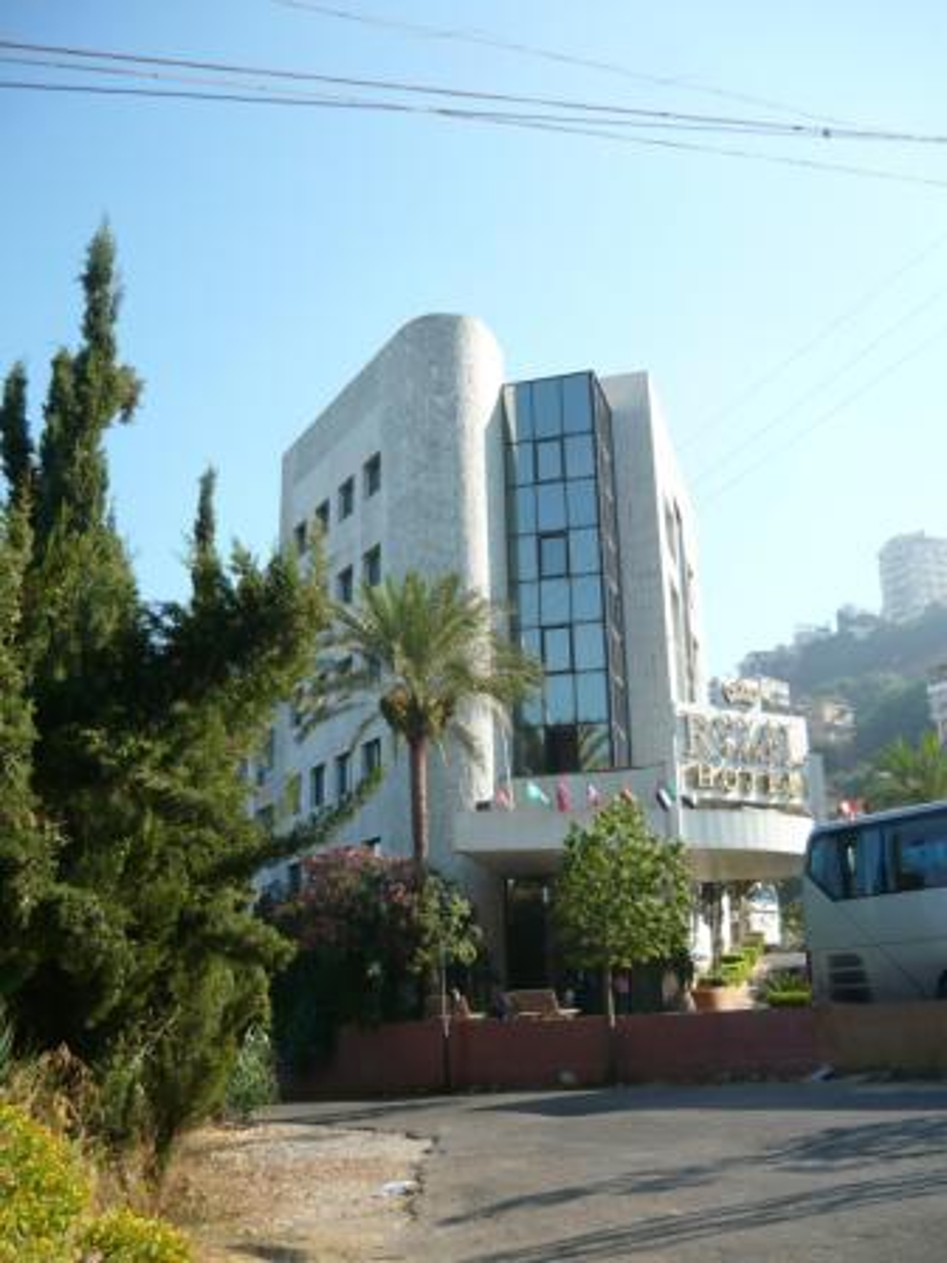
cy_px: 632
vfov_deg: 55.4
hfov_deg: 42.9
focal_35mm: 33
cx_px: 474
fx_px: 1204
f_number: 2.8
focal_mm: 5.5
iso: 100
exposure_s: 1/640
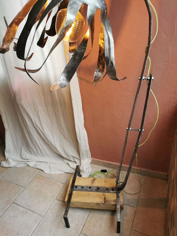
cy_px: 118
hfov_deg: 51.4
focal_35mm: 27
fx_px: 184
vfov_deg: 65.3
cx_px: 88
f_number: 1.8
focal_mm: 5.58
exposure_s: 1/100
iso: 160
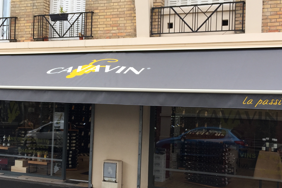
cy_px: 106
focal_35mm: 52
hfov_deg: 38.1
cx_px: 125
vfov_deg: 26.0
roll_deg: -2.2
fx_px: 407
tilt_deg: +1.5
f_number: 2.2
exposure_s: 1/211
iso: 32
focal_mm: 4.15
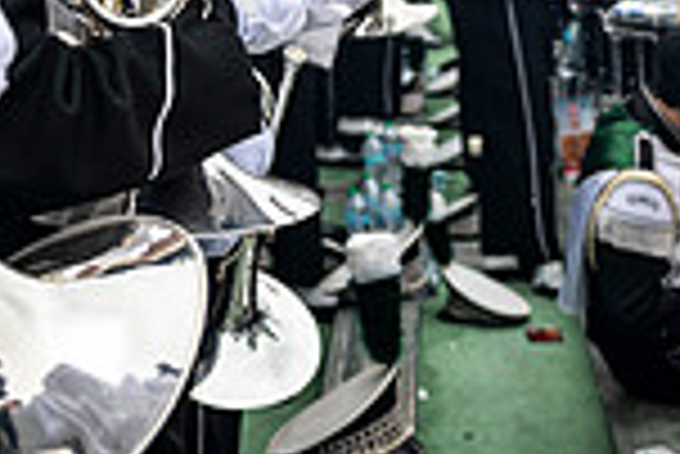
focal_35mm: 92
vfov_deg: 13.8
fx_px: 1739
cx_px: 153
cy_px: -267
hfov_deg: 21.9
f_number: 2.8
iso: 160
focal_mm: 24
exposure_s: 1/500
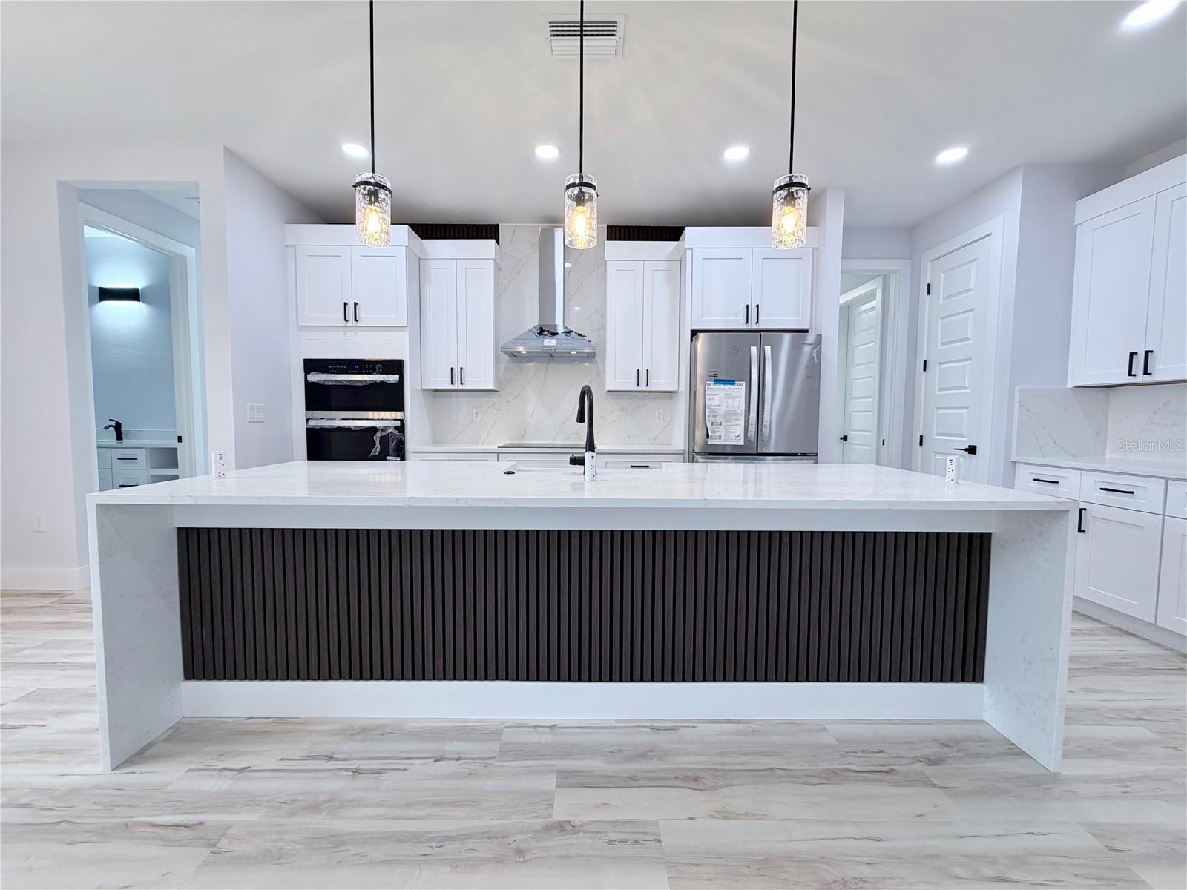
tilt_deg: -3.1
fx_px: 480
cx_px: 594
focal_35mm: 14
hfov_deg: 102.1
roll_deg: -0.9
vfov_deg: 85.7
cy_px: 445
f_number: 2.2
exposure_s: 1/120
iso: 160
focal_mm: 2.22
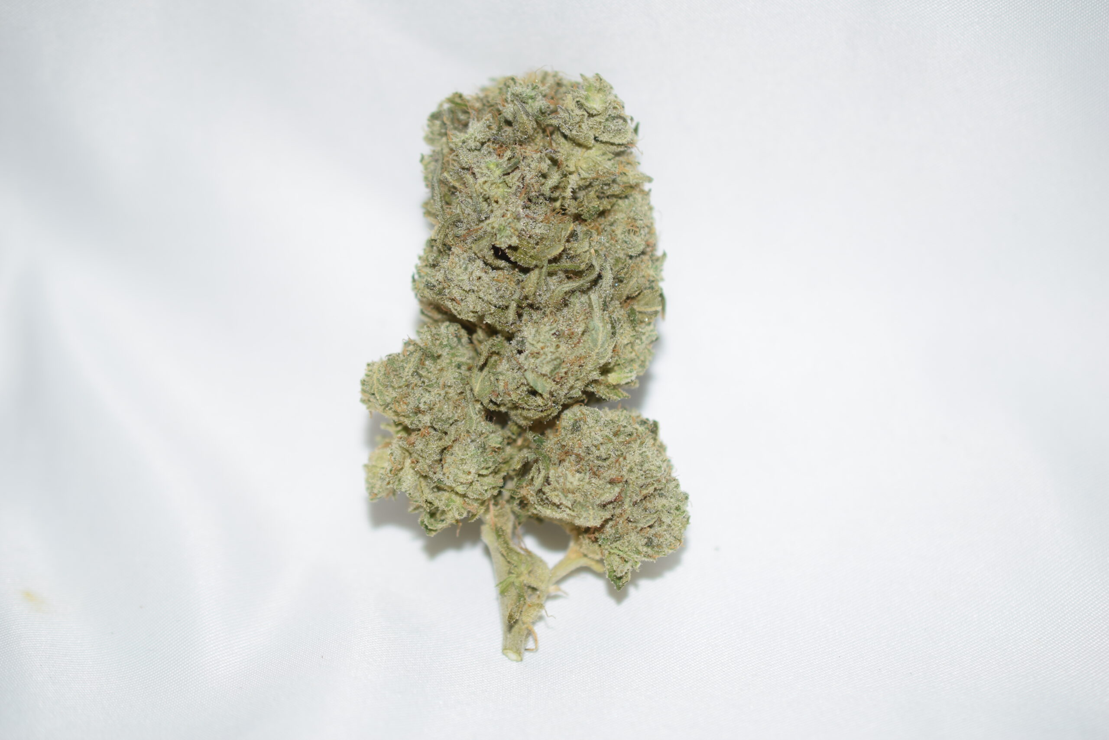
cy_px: 370
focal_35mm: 60
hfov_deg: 33.4
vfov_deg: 22.6
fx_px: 1848
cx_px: 554
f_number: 3
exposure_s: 1/60
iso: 100
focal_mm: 40
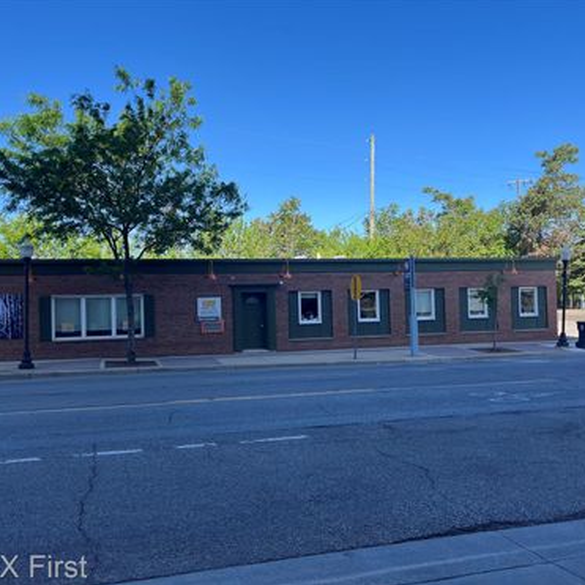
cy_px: 292
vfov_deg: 52.5
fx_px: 593
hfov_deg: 52.5
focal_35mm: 31
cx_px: 292
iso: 50
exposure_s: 1/1458
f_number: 1.6
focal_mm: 5.1
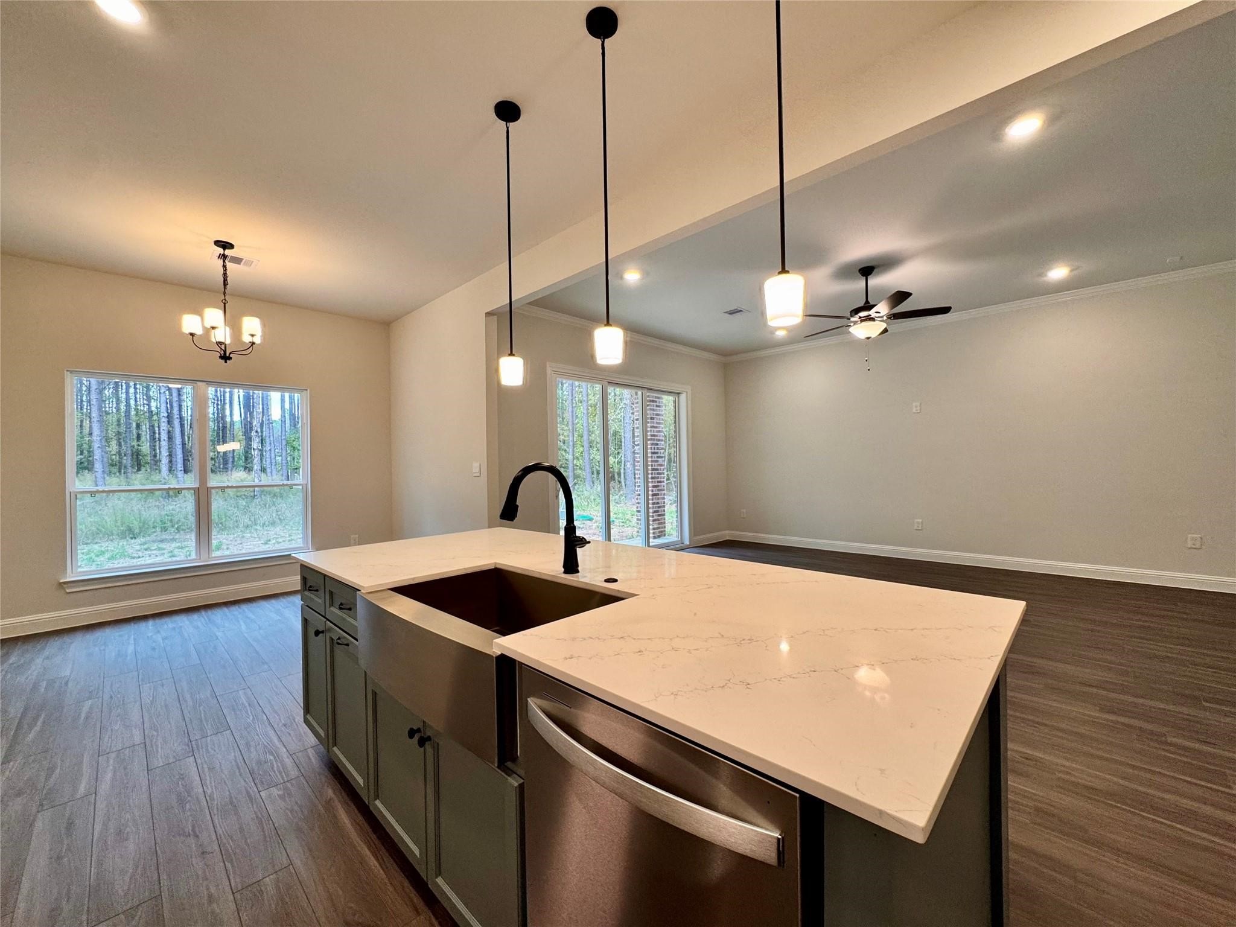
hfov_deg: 102.1
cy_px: 464
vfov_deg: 85.7
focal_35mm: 14
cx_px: 618
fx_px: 500
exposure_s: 1/120
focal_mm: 2.22
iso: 160
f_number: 2.2
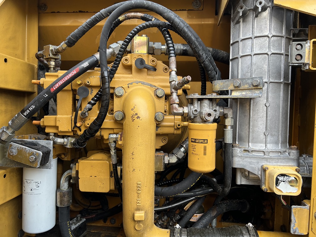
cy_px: 118
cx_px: 158
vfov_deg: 53.1
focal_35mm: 26
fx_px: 237
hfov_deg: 67.3
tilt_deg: +0.7
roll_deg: -3.1
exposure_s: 1/121
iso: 40
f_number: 1.5
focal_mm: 5.7
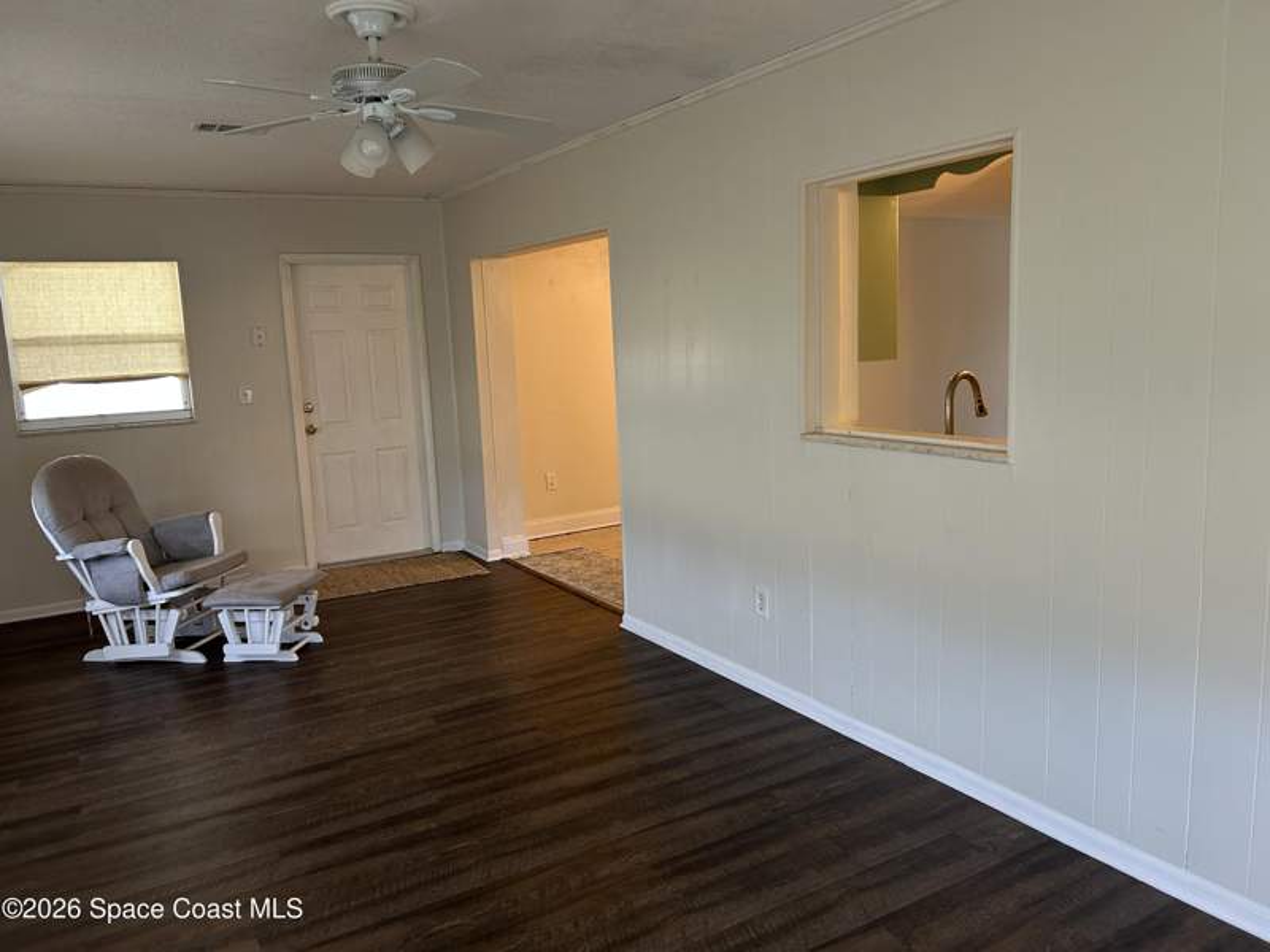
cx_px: 635
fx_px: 954
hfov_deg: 67.3
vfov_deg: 53.1
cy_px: 476
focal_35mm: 26
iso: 160
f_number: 1.5
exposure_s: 1/60
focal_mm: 5.7
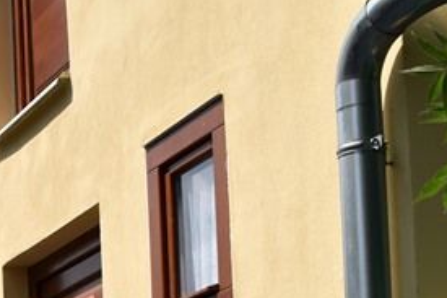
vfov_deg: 10.4
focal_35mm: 123
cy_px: 550
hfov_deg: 15.8
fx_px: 1526
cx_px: -135
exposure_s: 1/320
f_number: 8
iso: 100
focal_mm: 22
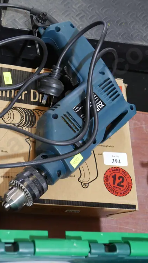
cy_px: 133
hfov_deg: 22.3
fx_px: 370
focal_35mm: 53
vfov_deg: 39.2
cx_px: 31
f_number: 4
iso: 500
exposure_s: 1/60
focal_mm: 18
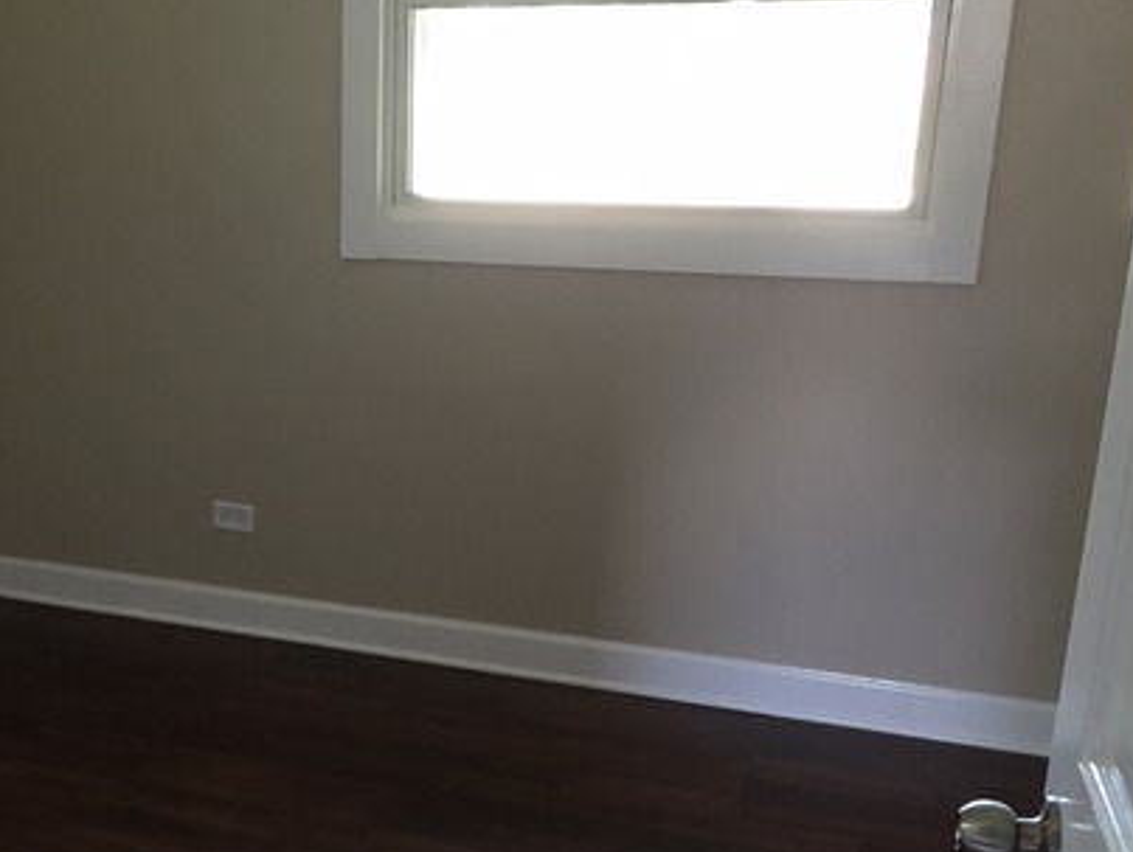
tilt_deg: -19.2
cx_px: 309
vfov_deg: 31.3
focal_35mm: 46
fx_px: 1507
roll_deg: +0.0
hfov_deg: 40.3
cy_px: 576
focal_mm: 4.15
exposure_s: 1/30
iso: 160
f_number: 2.2
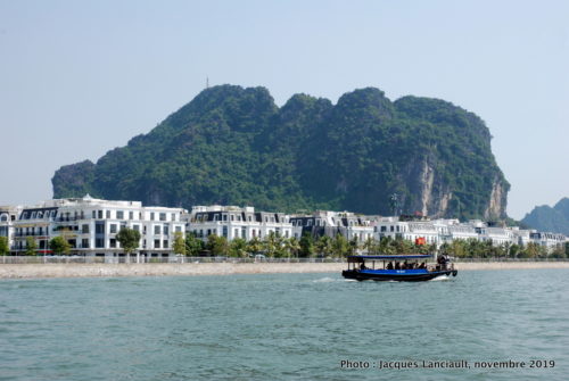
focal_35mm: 57
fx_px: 902
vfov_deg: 23.9
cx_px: 284
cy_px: 190
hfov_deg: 35.0
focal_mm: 38
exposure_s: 1/320
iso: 320
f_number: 11
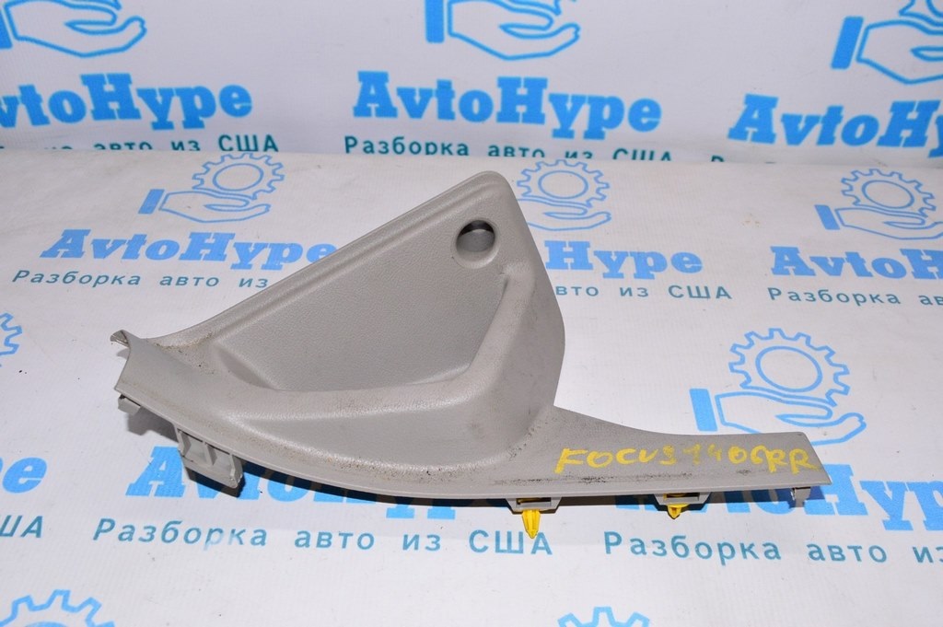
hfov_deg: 57.3
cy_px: 314
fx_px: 864
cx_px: 472
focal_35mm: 33
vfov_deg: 39.9
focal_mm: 22
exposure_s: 1/200
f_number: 8
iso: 1600
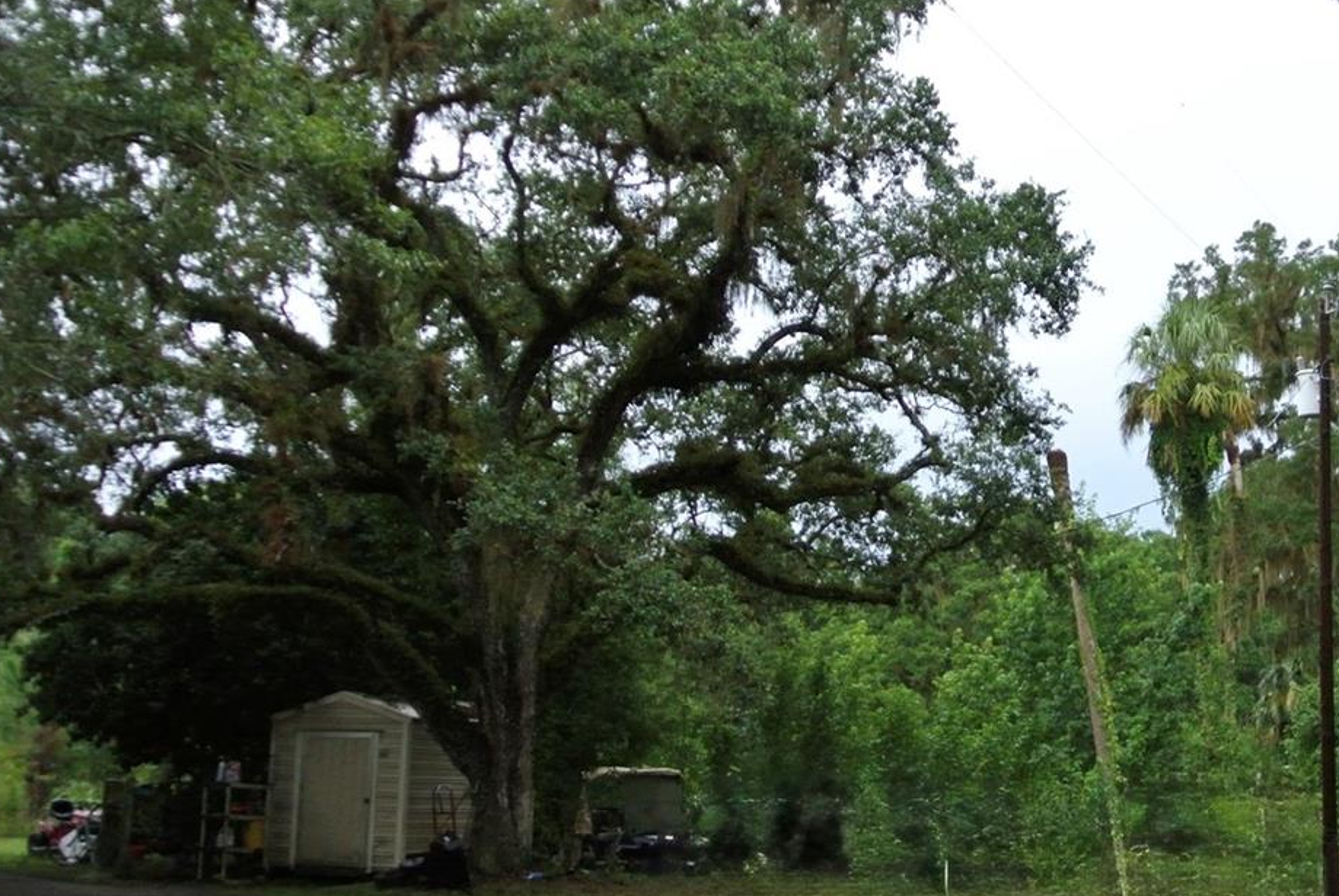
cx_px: 1056
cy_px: 541
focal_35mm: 47
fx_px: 1750
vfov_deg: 28.6
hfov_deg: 40.3
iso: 640
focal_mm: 10
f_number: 3.5
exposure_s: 1/500
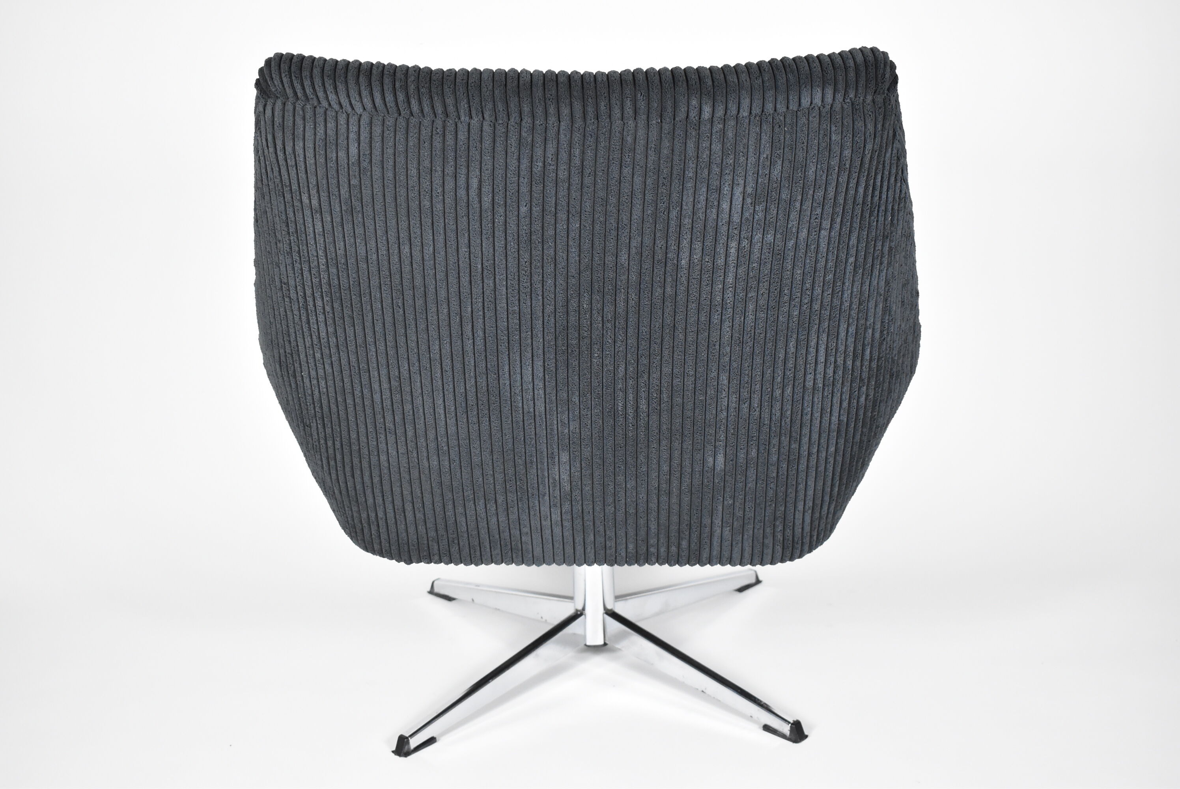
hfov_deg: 42.3
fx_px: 1525
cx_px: 590
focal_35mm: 46
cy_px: 394
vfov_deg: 29.0
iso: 2200
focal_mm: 31
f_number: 4.2
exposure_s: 1/125
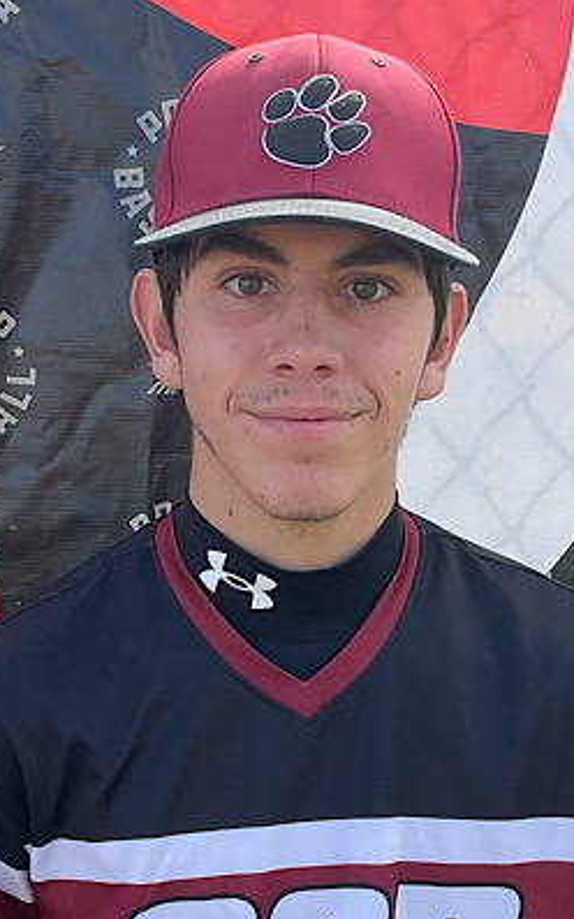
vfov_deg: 61.2
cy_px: 461
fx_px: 776
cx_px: 294
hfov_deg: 40.6
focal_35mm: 31
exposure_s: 1/504
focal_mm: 3
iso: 16
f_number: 1.8
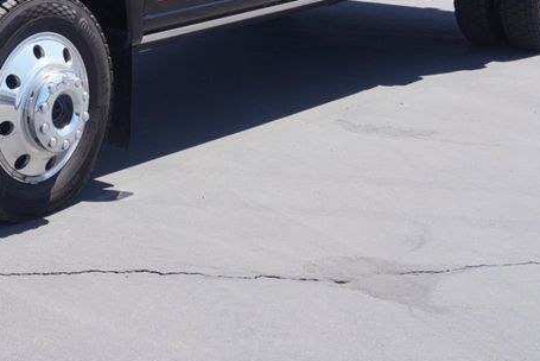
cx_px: 53
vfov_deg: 14.7
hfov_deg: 21.8
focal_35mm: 91
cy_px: -32
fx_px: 1368
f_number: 9
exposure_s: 1/125
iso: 100
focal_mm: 27
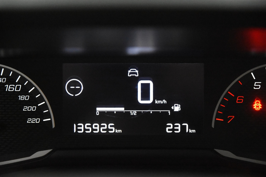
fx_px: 776
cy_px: 88
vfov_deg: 13.0
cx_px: 133
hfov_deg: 19.5
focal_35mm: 105
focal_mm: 70
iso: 11400
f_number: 4
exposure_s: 1/125
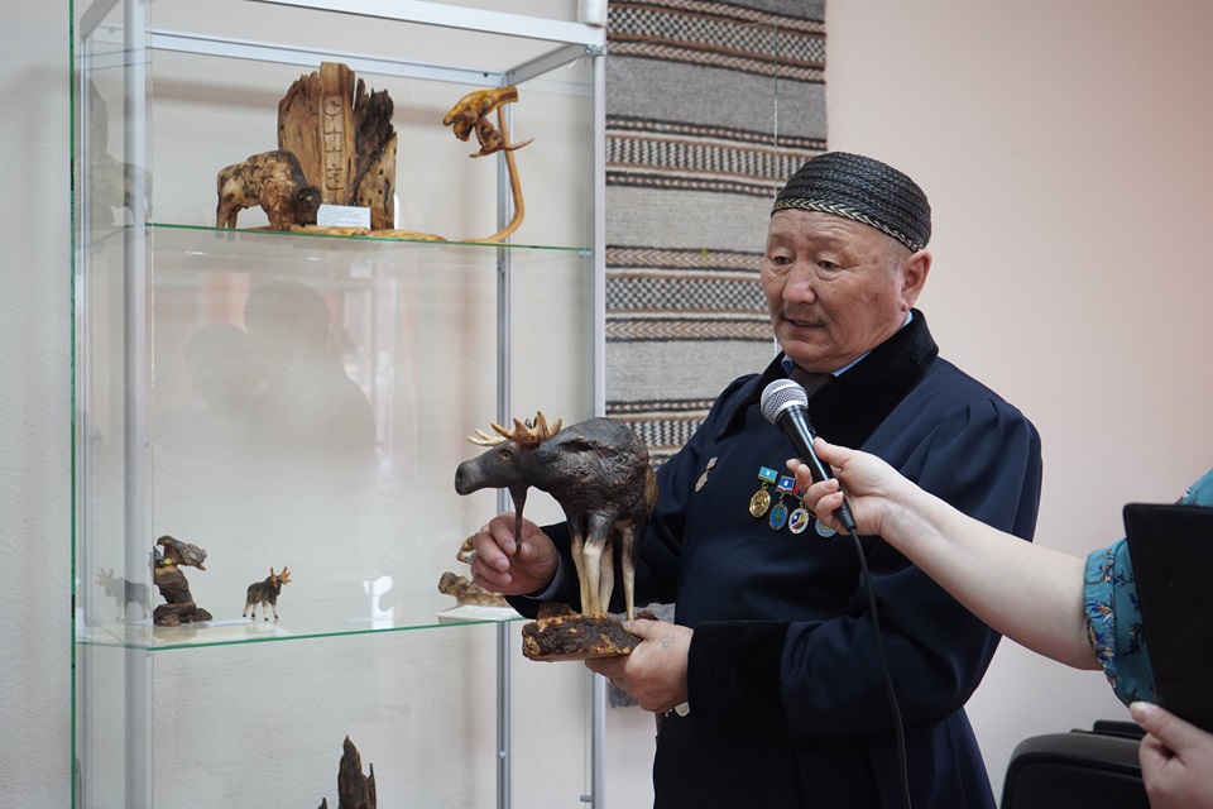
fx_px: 1381
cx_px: 606
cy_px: 404
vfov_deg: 32.6
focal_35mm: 41
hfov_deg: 47.4
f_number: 4.5
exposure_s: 1/160
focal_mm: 41
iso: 2000
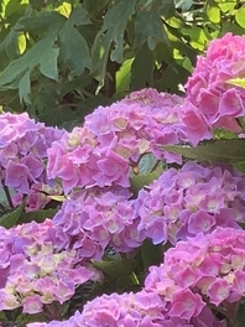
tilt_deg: -29.4
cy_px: 546
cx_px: 473
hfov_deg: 6.1
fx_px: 2227
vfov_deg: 8.2
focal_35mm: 236
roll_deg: +5.5
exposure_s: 1/122
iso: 40
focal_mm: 6
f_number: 2.4
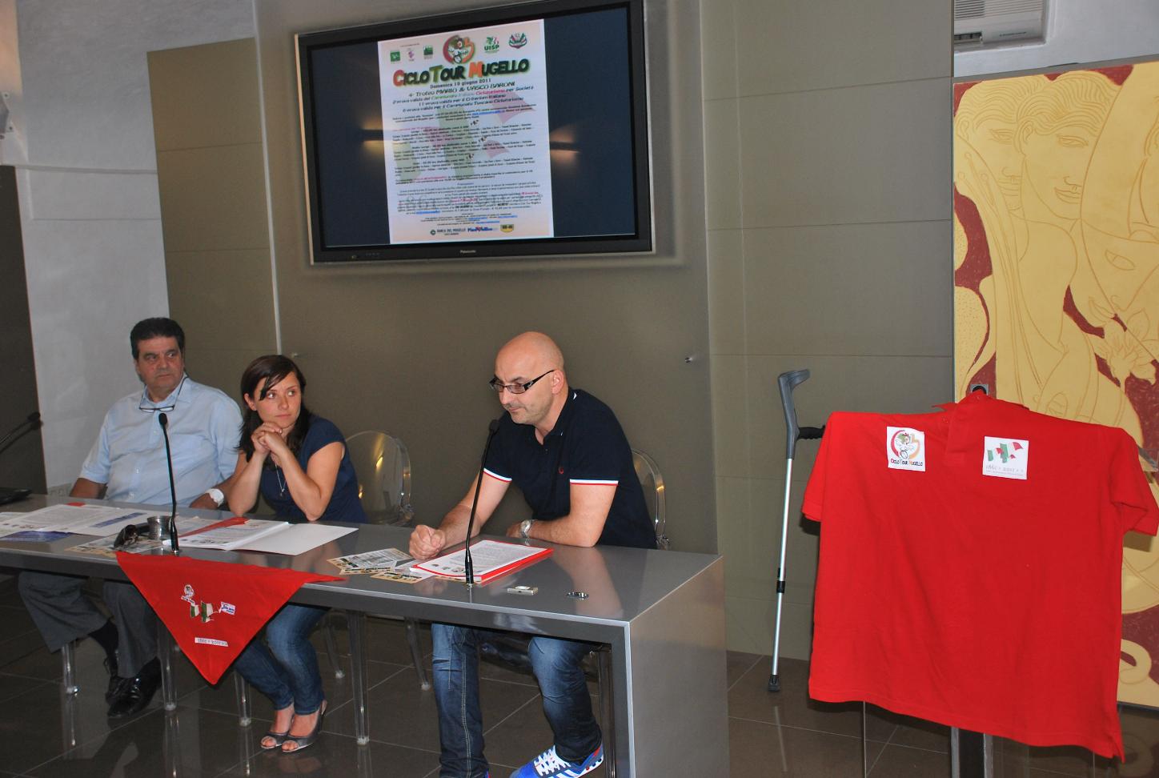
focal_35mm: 36
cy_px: 389
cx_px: 580
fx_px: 1161
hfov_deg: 53.0
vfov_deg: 37.0
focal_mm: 24
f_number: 4
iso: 200
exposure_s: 1/60
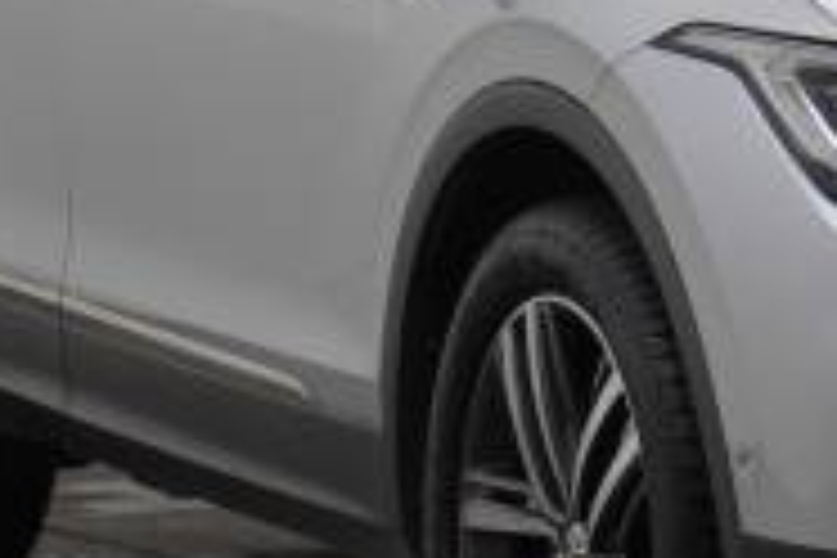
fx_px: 5410
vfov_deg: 5.9
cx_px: 1022
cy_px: 212
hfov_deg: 8.7
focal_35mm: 233
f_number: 5.6
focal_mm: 45
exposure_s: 1/200
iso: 1600
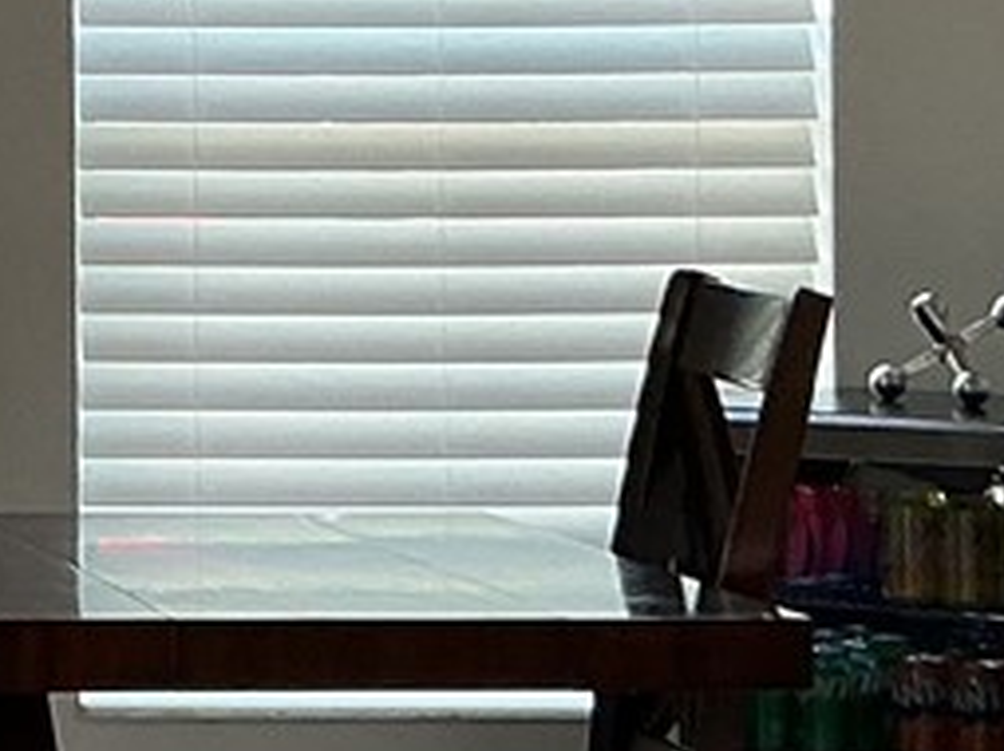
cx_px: -597
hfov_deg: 10.4
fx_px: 5303
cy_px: -83
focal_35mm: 183
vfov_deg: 8.0
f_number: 1.8
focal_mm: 3
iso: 50
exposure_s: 1/60
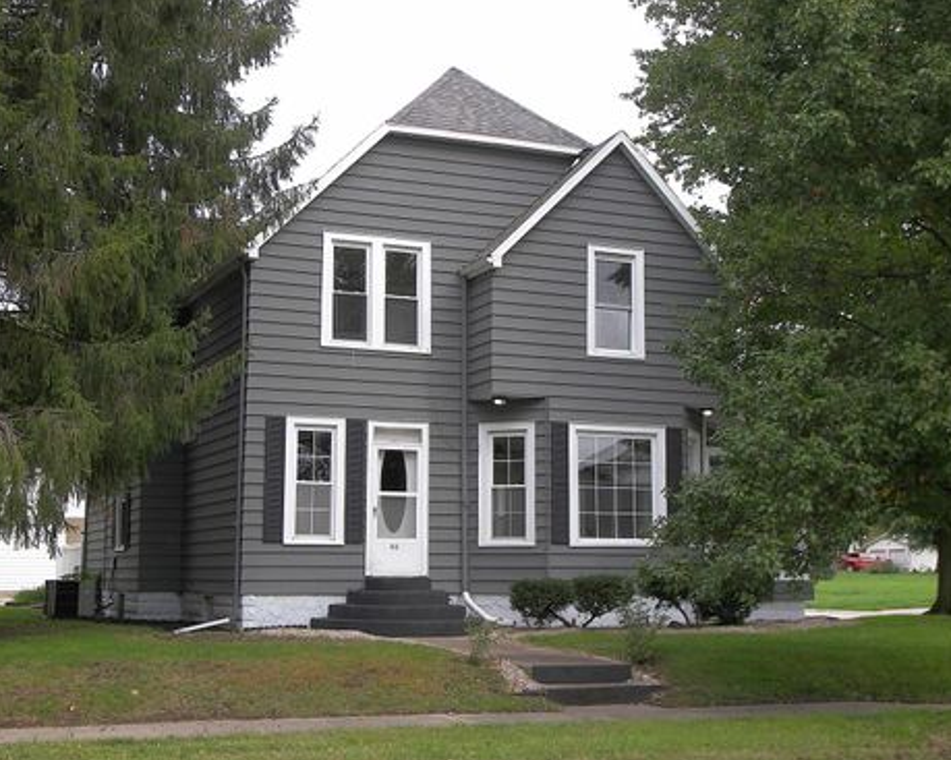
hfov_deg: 36.7
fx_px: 1435
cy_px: 386
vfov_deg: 29.7
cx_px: 466
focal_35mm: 51
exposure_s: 1/250
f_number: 3.6
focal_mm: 10.1
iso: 50
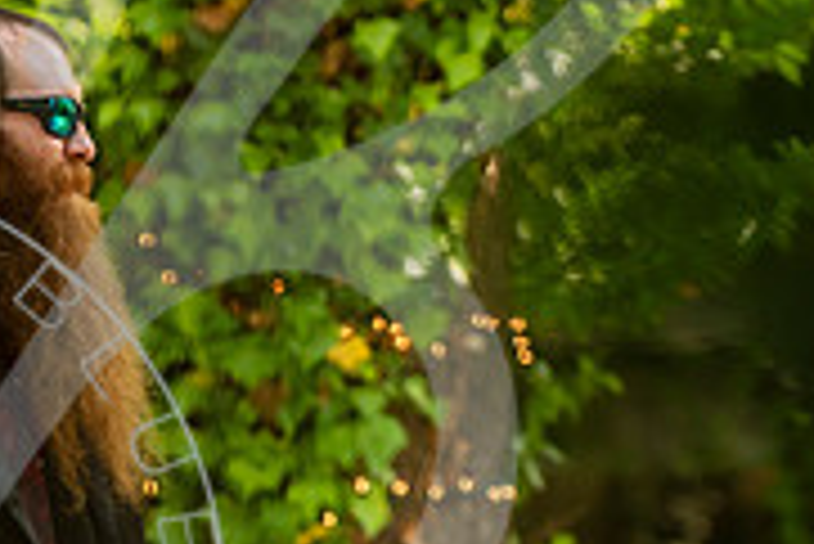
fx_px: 12333
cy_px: 241
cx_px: -9
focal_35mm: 545
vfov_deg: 2.5
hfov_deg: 3.8
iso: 250
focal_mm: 170
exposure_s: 1/250
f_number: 2.8
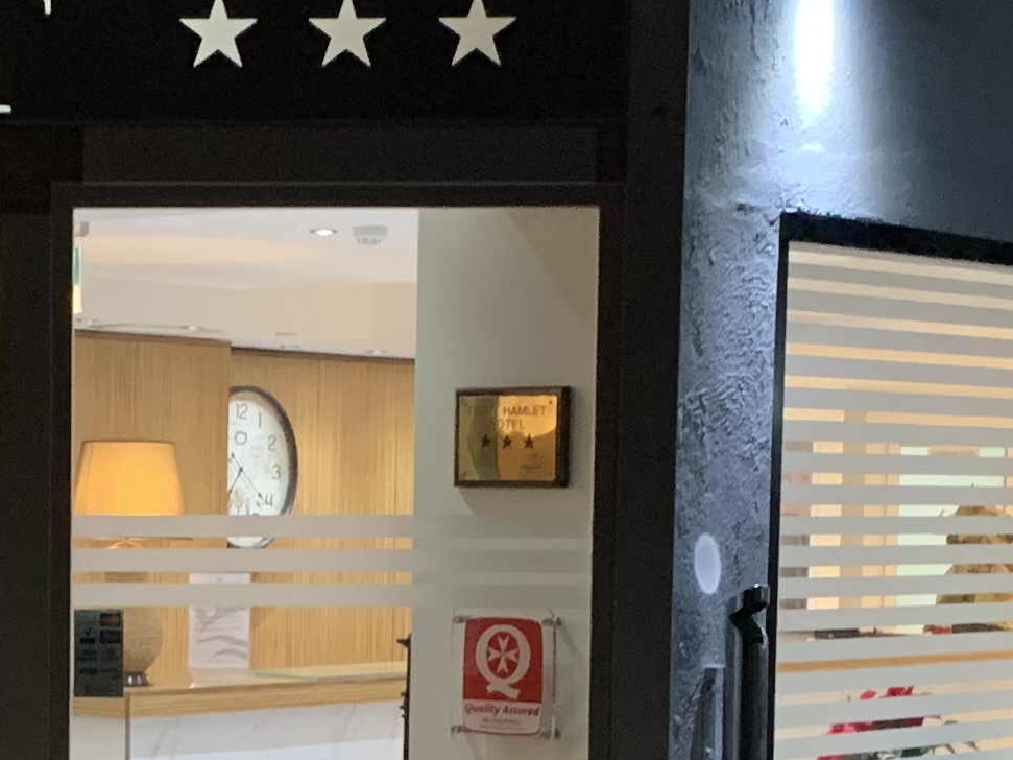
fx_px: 3160
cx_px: 85
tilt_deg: -2.9
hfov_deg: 17.9
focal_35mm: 108
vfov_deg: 13.5
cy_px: 766
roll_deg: -1.2
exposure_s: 1/33
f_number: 1.8
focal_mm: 4.25
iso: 250
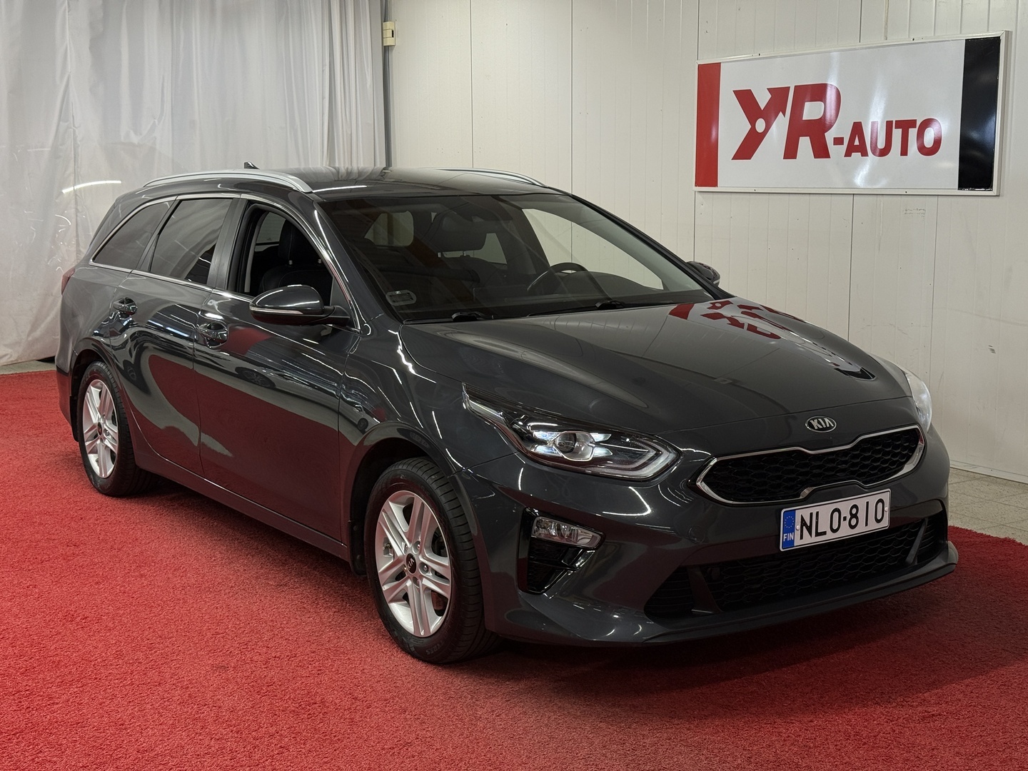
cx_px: 514
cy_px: 386
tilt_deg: -8.5
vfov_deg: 30.3
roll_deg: +0.5
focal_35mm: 48
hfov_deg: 39.7
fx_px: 1425
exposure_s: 1/129
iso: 64
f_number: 1.78
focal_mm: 6.76
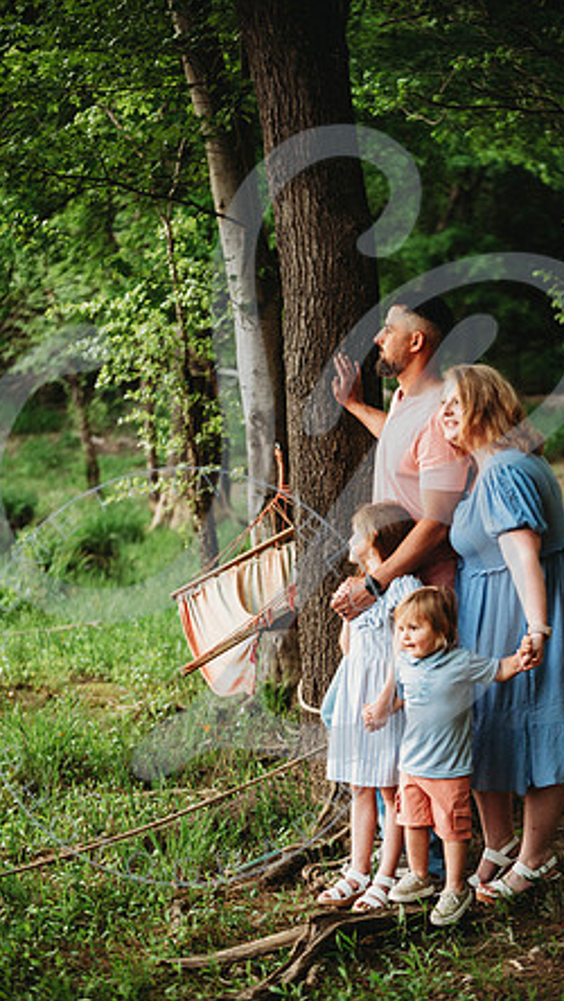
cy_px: 505
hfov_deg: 13.9
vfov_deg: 24.5
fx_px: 2311
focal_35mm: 87
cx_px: 287
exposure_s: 1/200
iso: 800
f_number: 2.8
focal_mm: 82
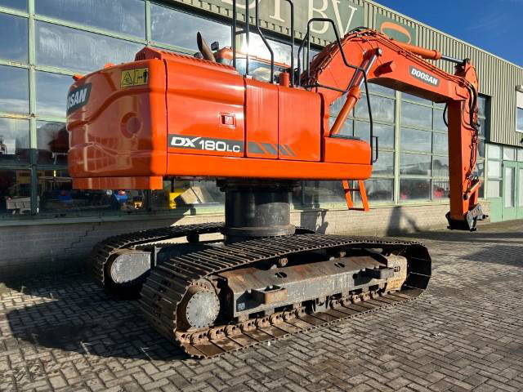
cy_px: 196
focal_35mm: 26
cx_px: 262
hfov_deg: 67.3
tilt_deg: -2.1
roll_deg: -0.1
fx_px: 393
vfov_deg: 53.1
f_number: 1.5
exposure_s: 1/3257
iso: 50
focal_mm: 5.7
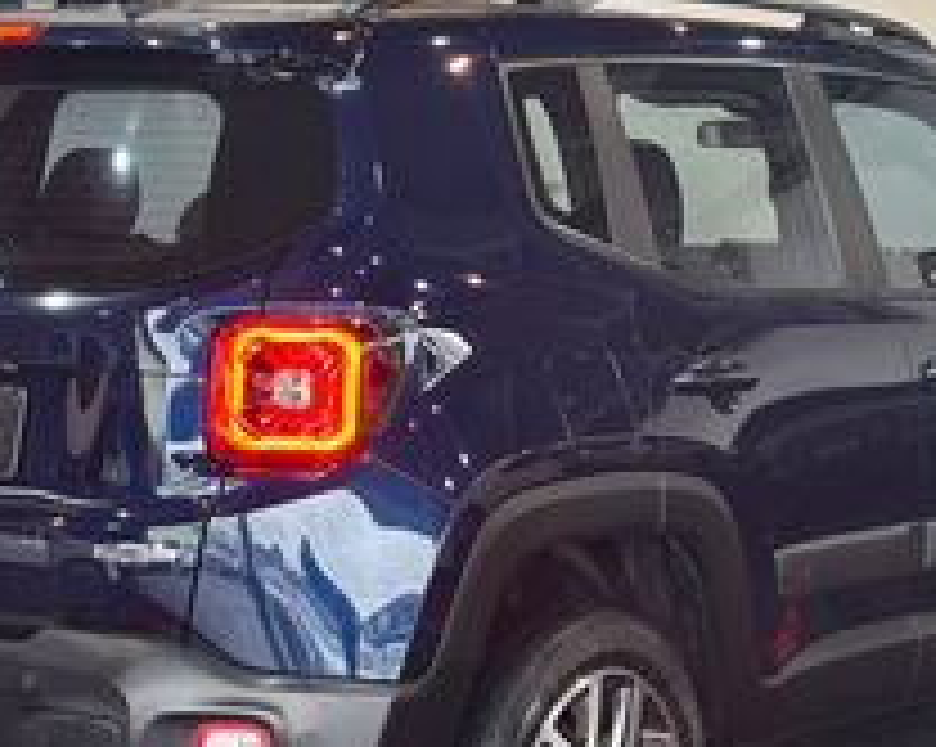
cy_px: 346
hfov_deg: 16.7
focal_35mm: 115
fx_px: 3183
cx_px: 536
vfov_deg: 13.4
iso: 32
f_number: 1.6
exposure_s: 1/60
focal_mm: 5.96
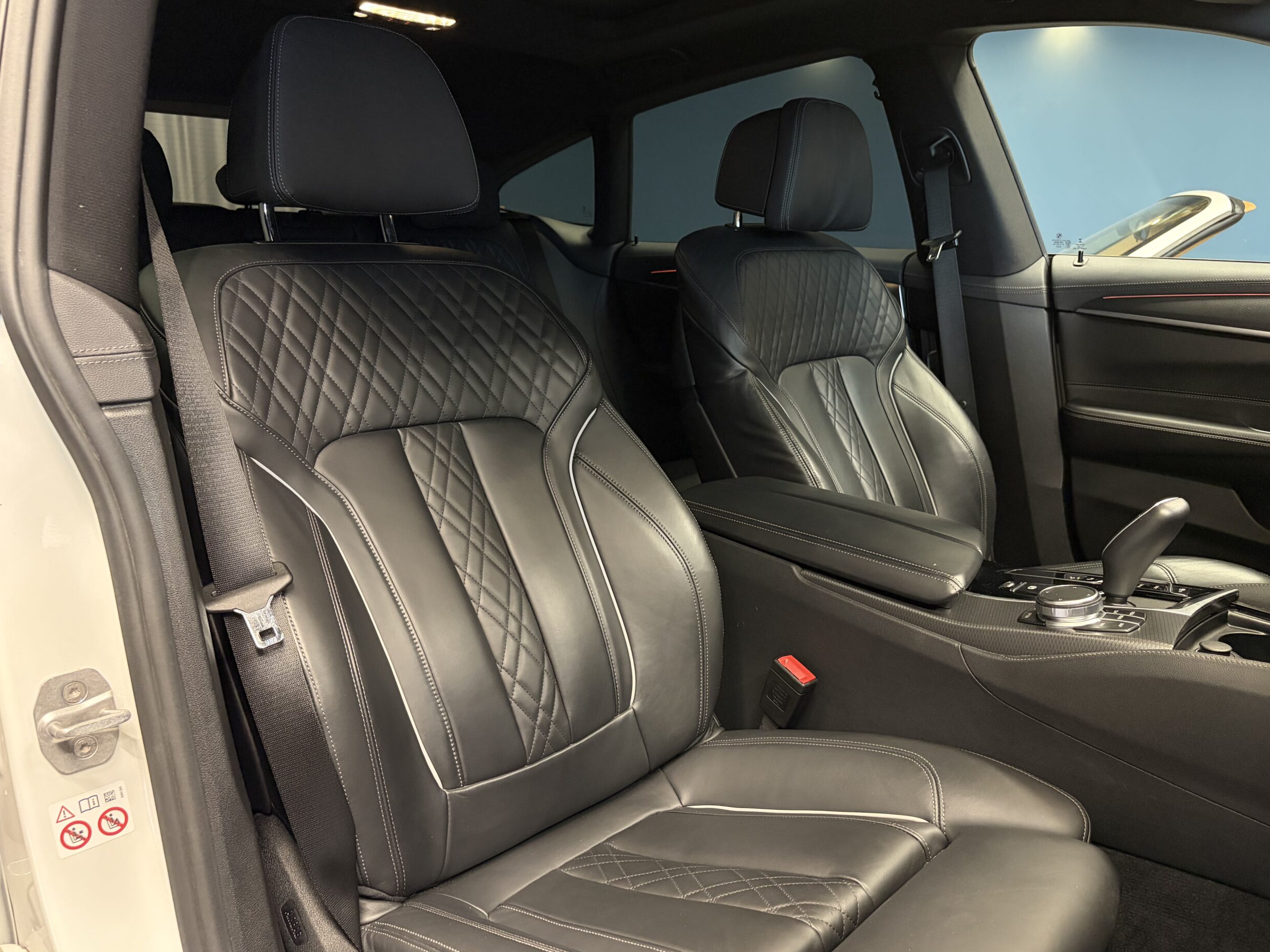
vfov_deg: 51.4
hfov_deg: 65.3
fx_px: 991
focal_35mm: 27
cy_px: 487
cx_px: 641
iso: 400
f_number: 1.6
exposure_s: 1/50
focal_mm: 5.96
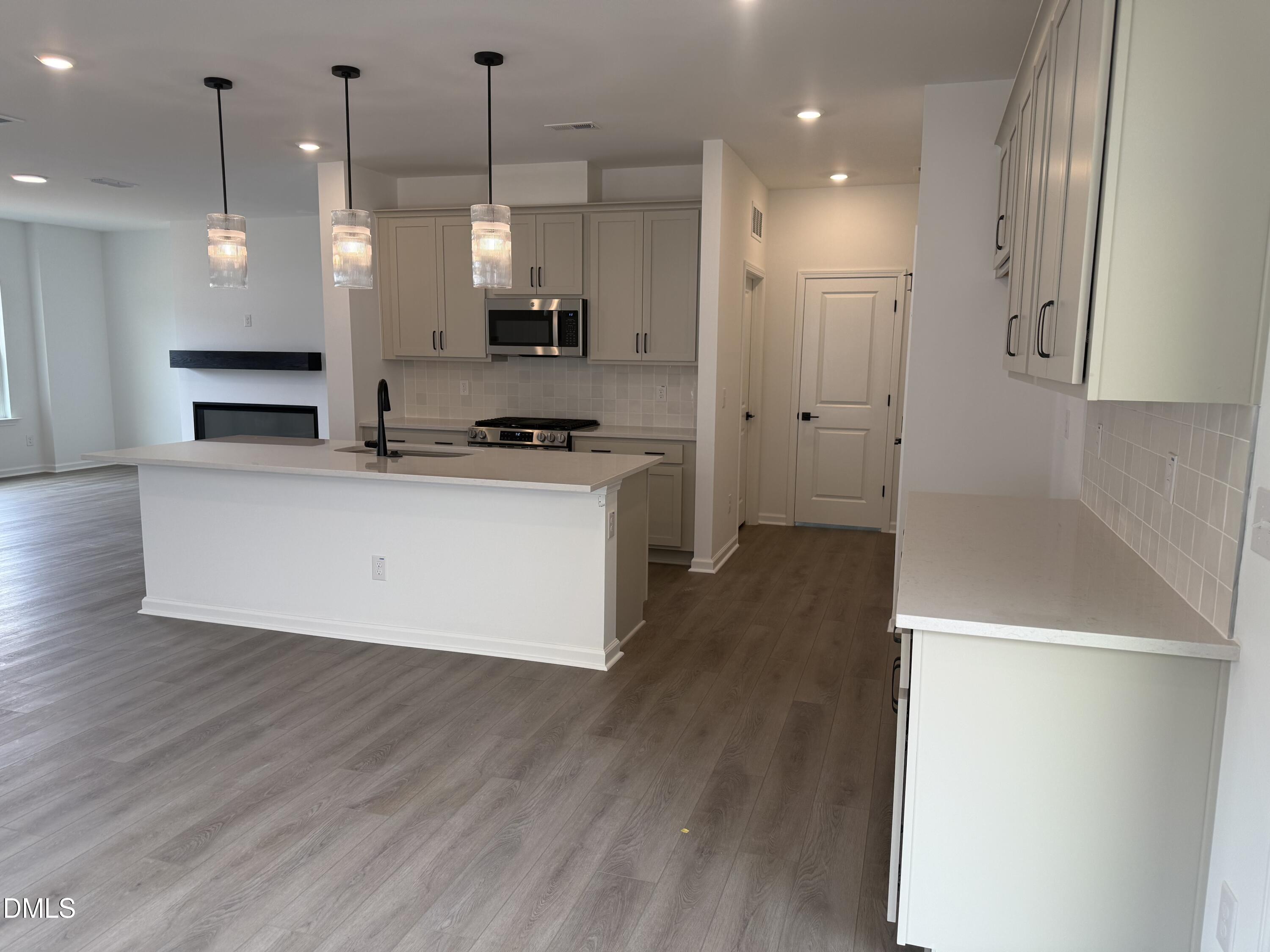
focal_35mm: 24
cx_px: 635
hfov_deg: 71.6
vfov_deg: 56.8
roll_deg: -1.1
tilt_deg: -7.6
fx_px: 881
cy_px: 476
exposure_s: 1/215
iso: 100
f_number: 1.78
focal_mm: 6.76
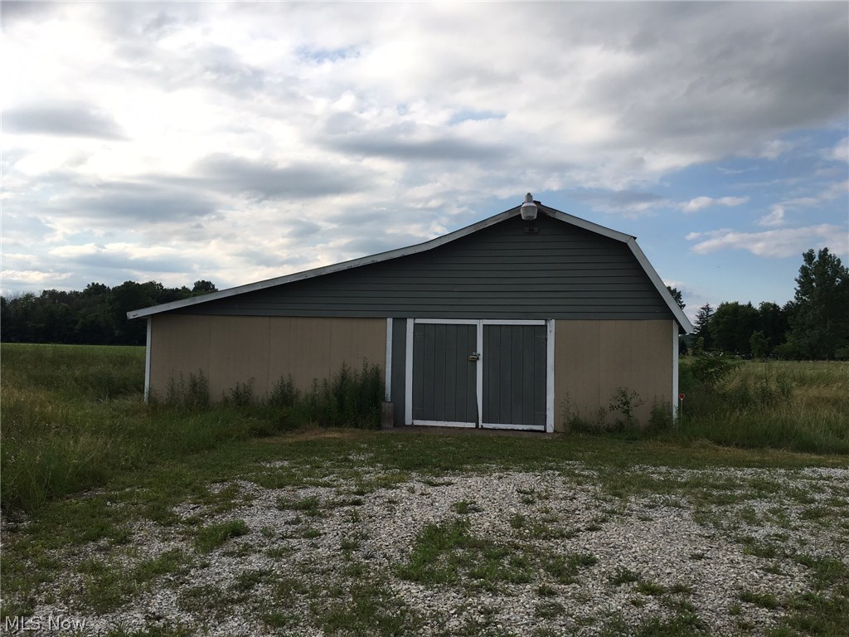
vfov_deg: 48.2
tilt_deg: +0.5
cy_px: 318
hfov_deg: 61.7
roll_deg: -0.2
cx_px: 424
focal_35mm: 29
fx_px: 711
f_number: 2.2
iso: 25
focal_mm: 4.15
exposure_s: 1/1040
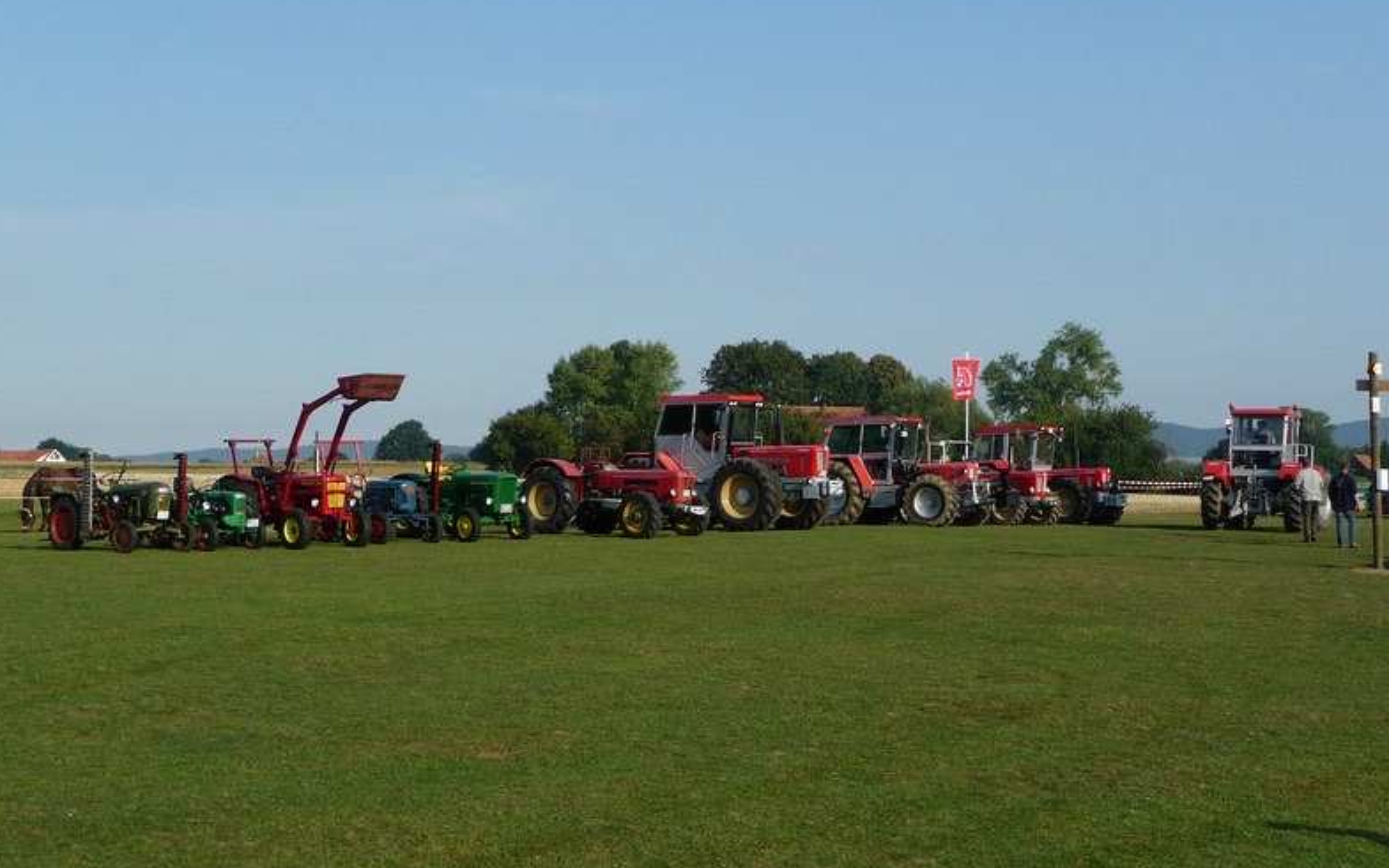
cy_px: 394
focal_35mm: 54
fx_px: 2045
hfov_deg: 37.5
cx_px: 697
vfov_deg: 24.0
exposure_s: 1/640
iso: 100
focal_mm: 8.5
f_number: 4.2
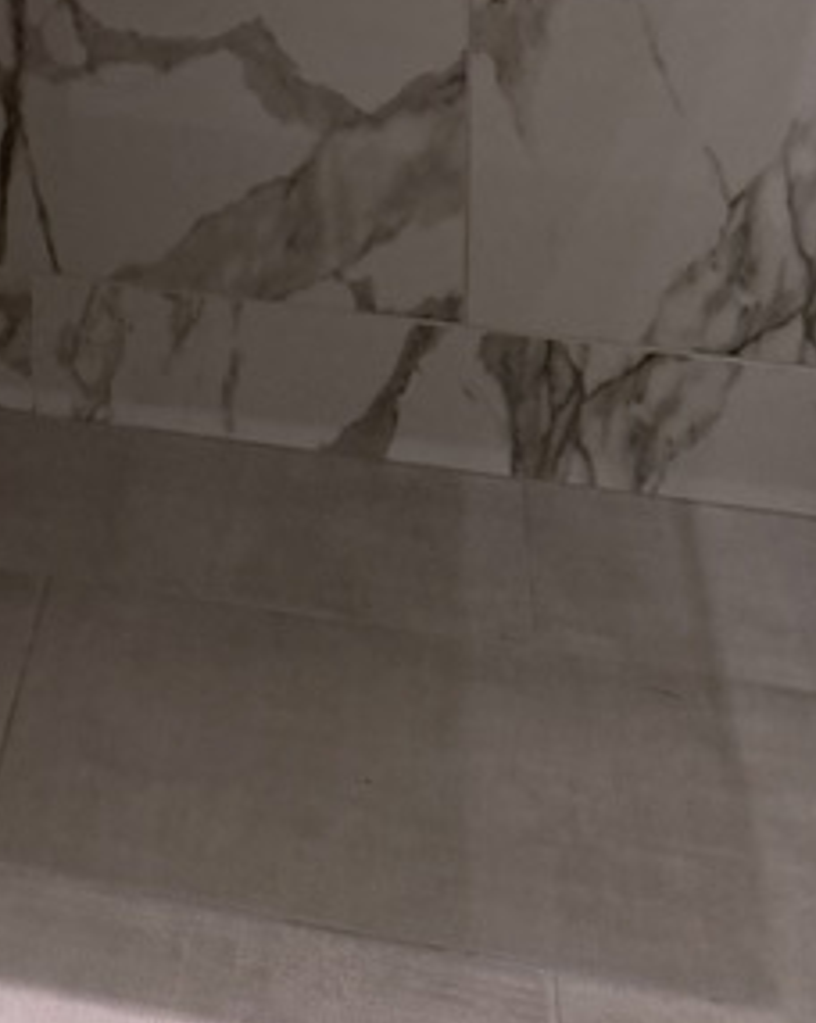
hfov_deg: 16.8
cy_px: -683
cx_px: -344
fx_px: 2541
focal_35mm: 84
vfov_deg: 18.8
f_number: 1.78
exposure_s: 1/170
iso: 200
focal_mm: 6.76
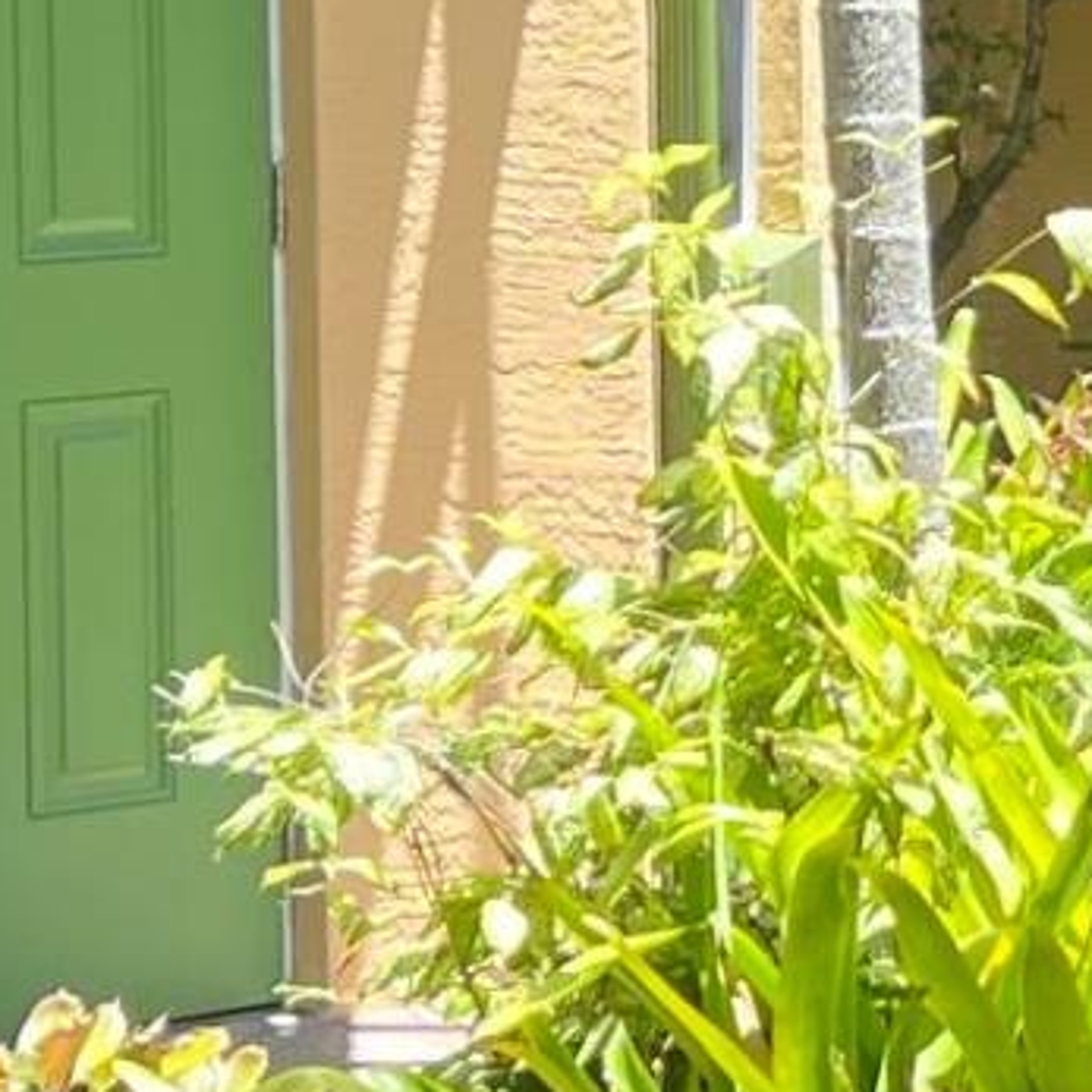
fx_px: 6817
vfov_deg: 9.1
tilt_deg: -3.9
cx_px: 1328
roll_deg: +0.6
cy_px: -3
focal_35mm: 191
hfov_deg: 9.0
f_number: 1.5
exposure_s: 1/448
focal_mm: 5.7
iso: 50
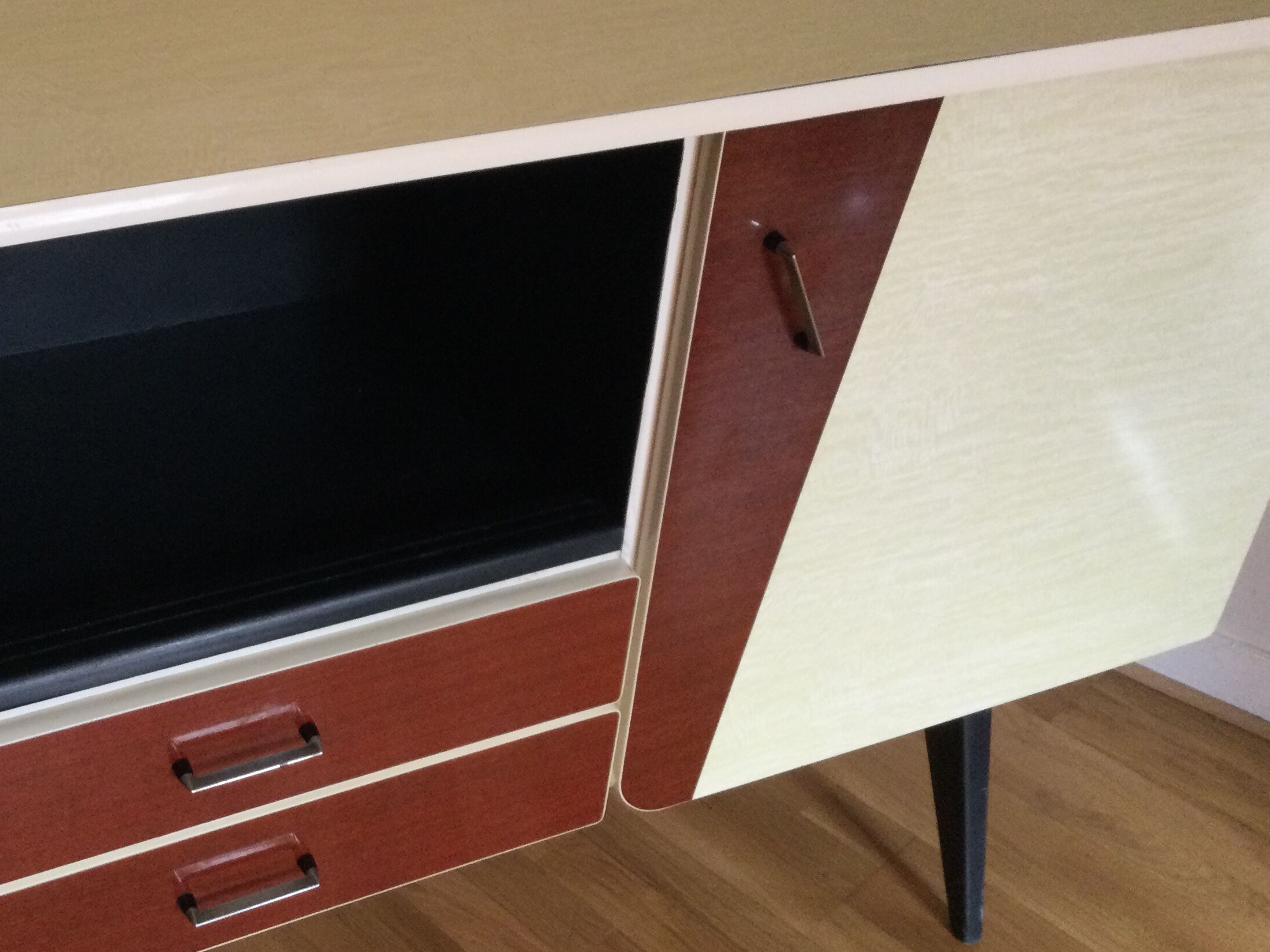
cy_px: 445
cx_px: 375
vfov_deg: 31.5
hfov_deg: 40.5
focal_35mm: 46
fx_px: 1688
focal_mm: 3.3
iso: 160
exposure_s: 1/33
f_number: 2.4
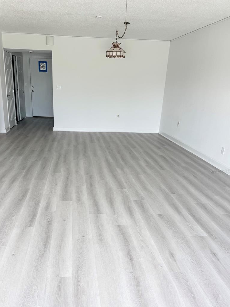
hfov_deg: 49.5
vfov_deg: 63.3
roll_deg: -1.3
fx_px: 248
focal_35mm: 28
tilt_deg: -19.2
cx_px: 97
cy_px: 171
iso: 64
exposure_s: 1/222
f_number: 1.78
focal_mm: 6.76
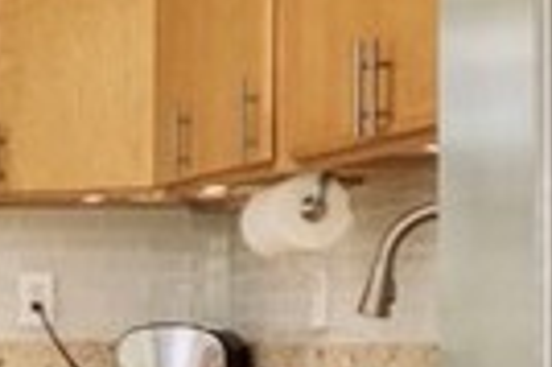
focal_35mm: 149
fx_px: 2279
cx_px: -395
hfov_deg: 12.7
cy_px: 373
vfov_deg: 9.1
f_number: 10
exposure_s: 1/30
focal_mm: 13
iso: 2500
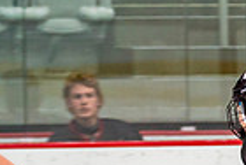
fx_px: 6245
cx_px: 438
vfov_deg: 1.5
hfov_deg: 2.3
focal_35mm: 912
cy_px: 327
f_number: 2.8
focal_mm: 140
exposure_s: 1/640
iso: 800
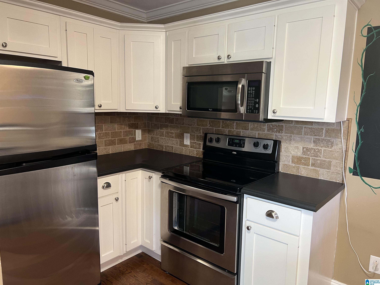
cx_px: 190
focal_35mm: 26
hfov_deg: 67.3
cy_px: 142
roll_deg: -0.8
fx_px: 285
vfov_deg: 53.1
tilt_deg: -8.9
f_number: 1.5
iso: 125
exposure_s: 1/60
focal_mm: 5.7
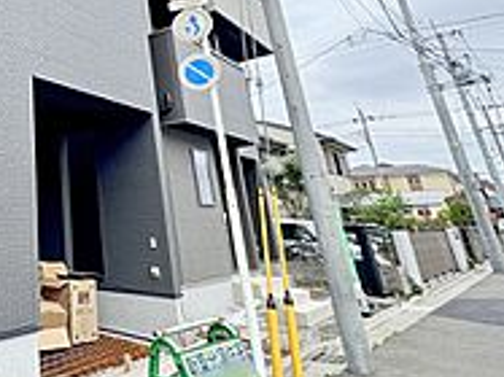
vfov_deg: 44.4
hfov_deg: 49.7
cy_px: 73
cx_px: 8
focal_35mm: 30
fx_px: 437
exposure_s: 1/615
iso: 40
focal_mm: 2.22
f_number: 2.2
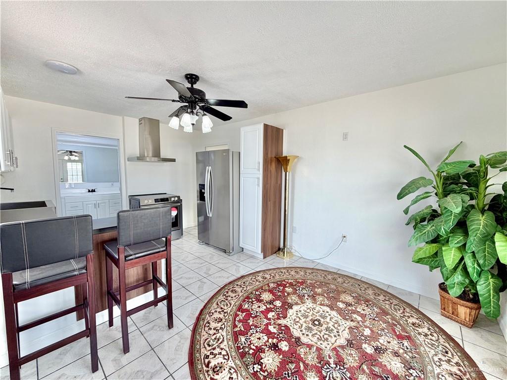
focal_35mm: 14
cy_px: 190
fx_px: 205
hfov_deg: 102.1
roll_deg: -1.0
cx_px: 254
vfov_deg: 85.7
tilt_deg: -5.3
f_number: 2.2
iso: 80
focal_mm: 2.22
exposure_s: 1/120
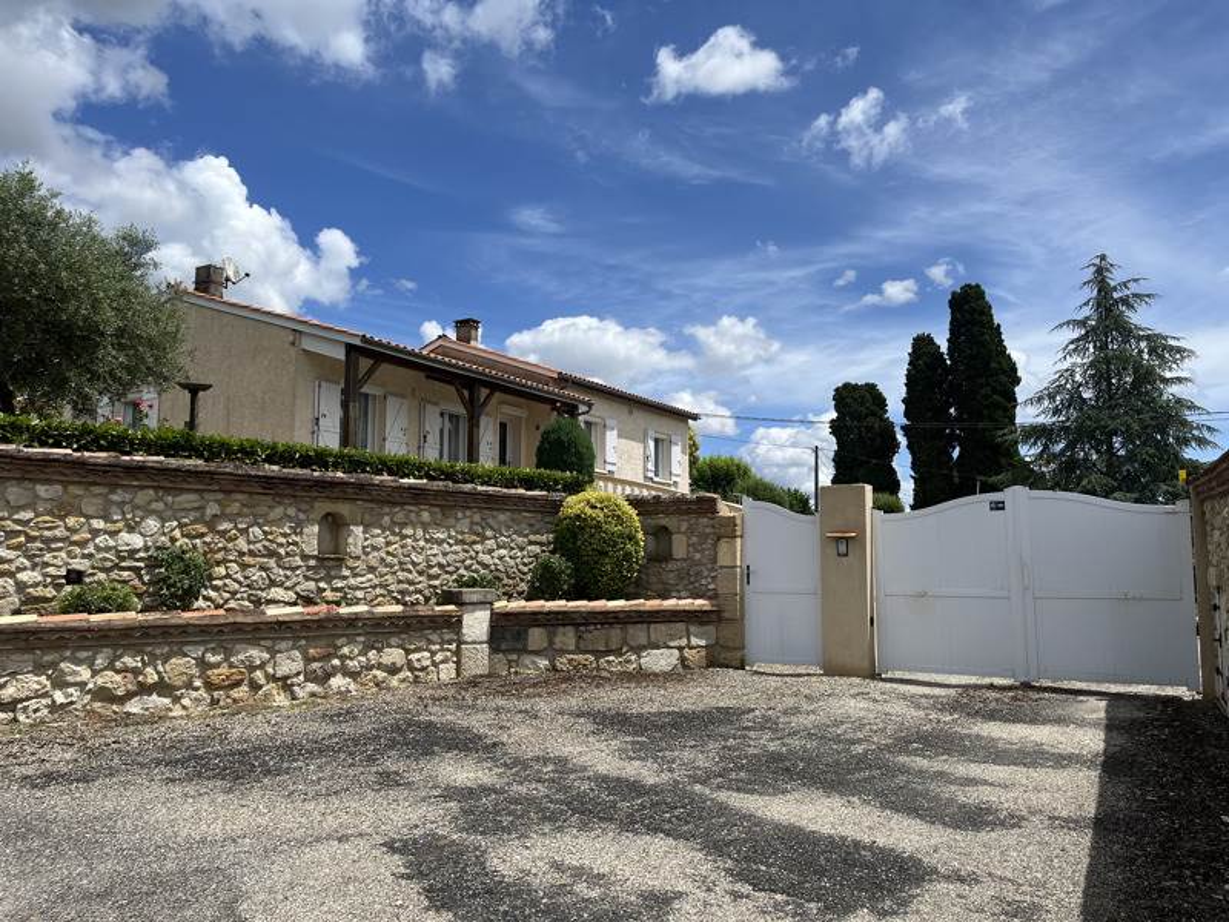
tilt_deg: +5.7
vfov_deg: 53.1
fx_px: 923
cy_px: 461
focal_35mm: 26
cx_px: 614
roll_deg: +0.1
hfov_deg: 67.3
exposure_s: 1/5848
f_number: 1.6
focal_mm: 5.1
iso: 50
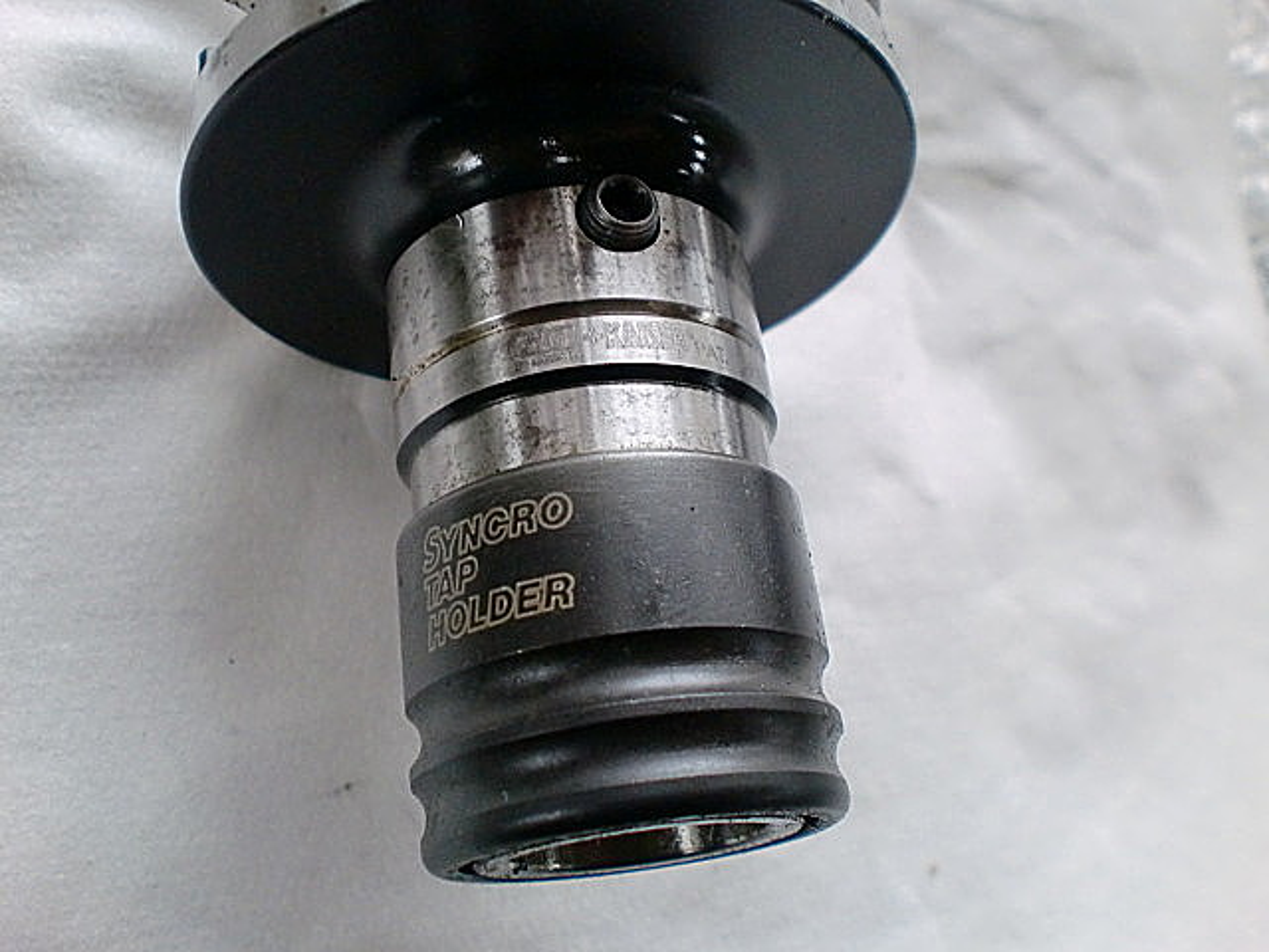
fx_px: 1283
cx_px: 634
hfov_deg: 52.6
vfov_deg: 40.7
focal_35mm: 35
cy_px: 476
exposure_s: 1/60
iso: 250
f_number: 3.1
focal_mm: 6.3
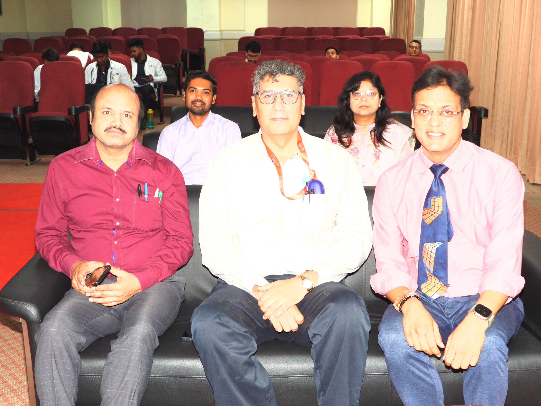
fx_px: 688
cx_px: 270
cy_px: 203
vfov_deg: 32.9
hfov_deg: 42.9
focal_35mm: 44
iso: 200
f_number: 3.2
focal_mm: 7.9
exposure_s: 1/30
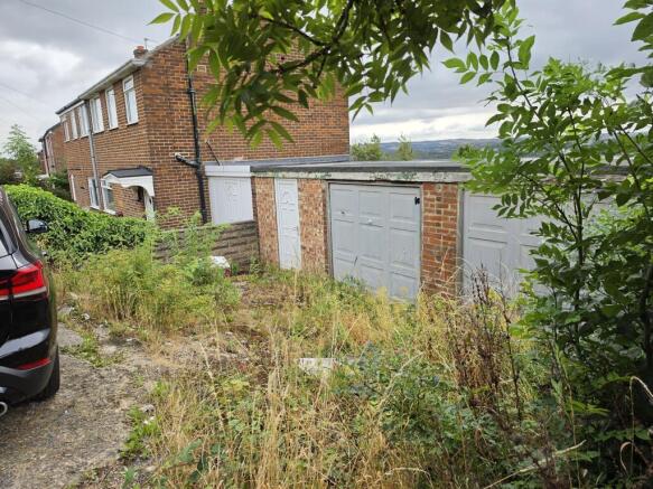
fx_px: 434
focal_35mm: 23
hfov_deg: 73.9
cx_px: 326
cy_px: 244
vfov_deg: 58.9
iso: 64
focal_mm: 6.5
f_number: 1.4
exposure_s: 1/3418
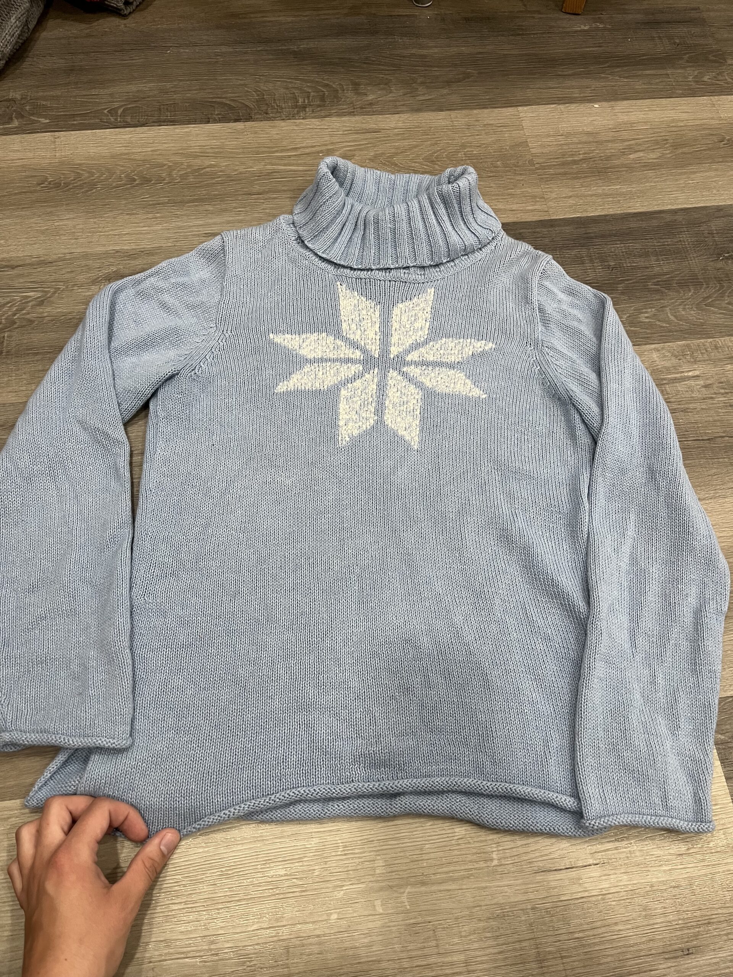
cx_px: 366
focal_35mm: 26
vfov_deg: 67.3
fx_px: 734
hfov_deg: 53.1
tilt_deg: -65.8
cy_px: 488
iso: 125
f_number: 1.6
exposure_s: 1/73
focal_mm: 5.1
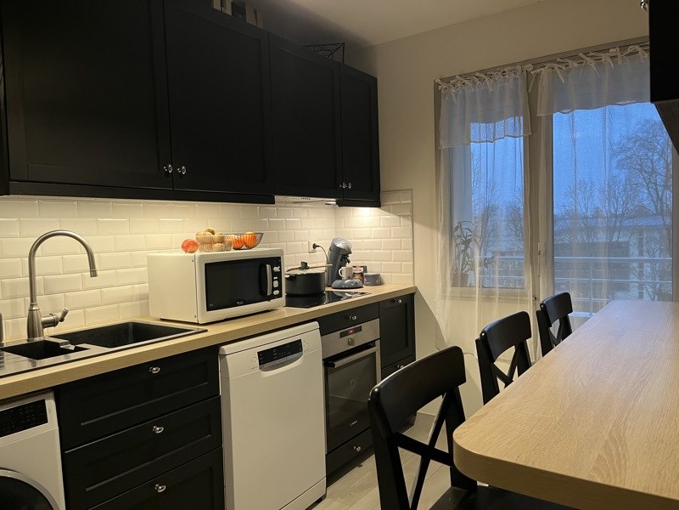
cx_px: 340
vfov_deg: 53.1
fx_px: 510
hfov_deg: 67.3
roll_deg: +2.0
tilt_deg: -3.7
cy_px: 255
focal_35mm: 26
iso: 160
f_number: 1.6
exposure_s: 1/50
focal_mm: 5.1
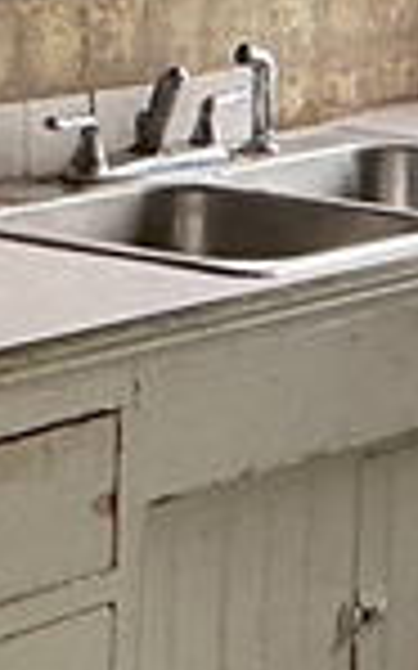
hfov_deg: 6.1
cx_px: 710
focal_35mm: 211
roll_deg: -2.8
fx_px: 3850
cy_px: 207
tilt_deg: -10.6
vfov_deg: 9.9
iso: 100
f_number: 1.8
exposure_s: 1/60
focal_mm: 3
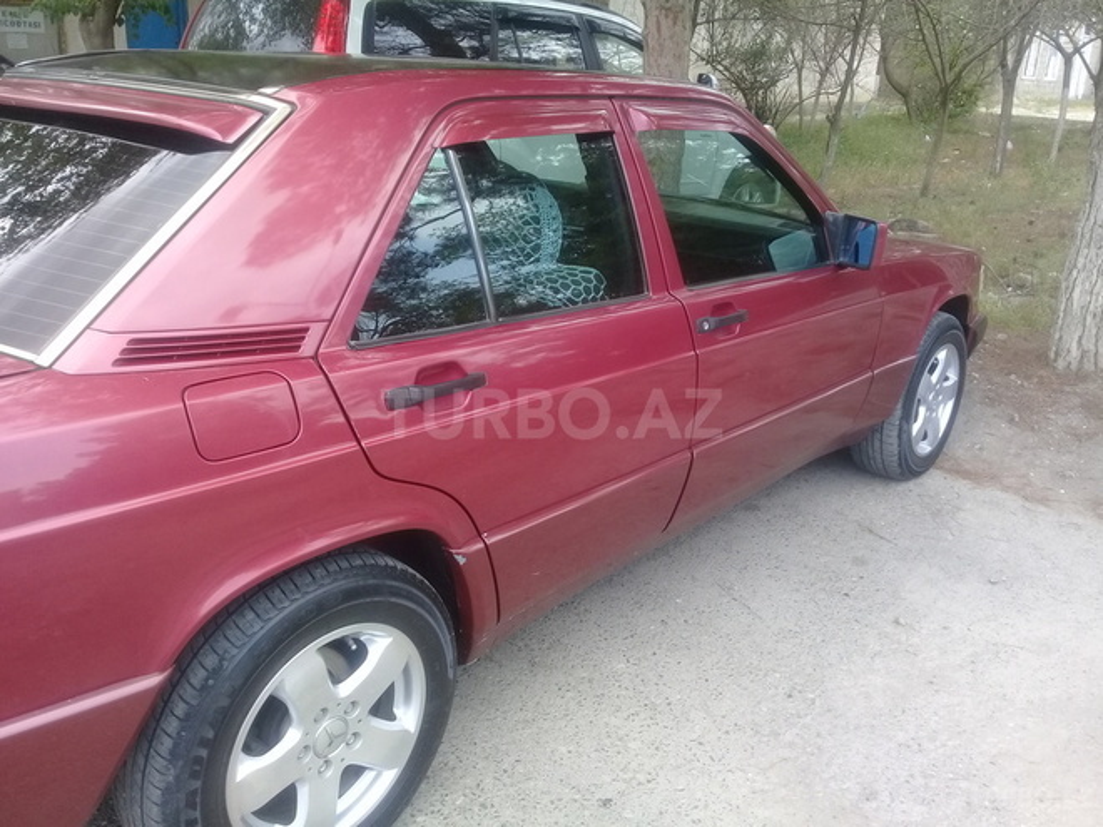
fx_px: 988
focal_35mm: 31
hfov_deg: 58.4
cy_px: 414
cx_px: 552
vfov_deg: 45.4
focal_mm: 3.3
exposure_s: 1/140
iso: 50
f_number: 2.2
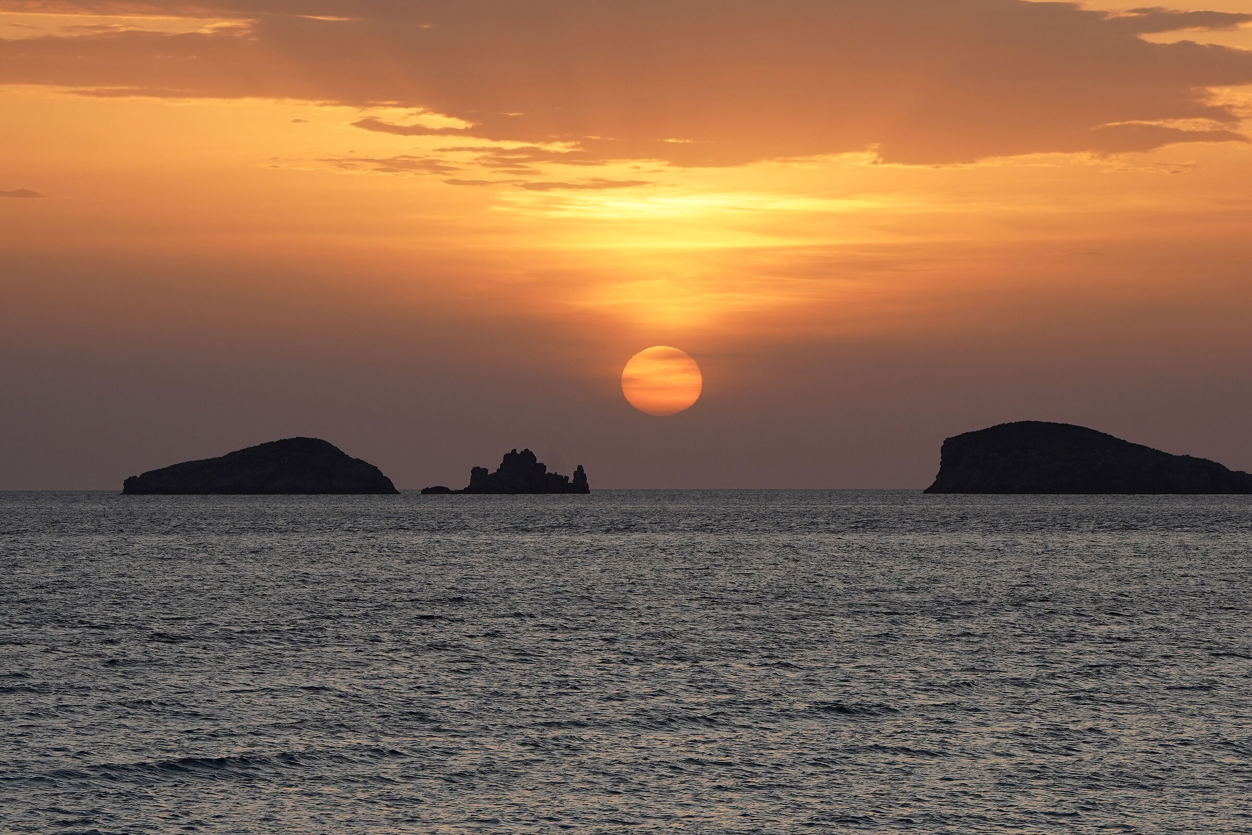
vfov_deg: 5.7
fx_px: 8381
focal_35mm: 241
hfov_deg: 8.5
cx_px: 626
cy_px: 418
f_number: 9
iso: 320
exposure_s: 1/250
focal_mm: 161
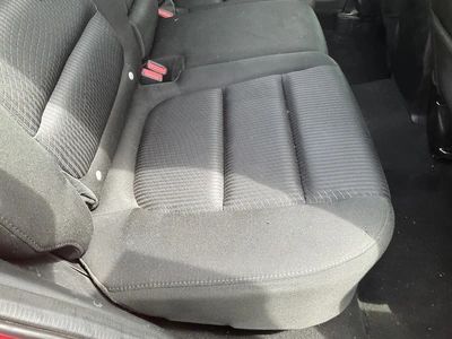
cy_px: 170
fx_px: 379
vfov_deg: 48.2
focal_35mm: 29
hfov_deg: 61.7
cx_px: 226
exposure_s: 1/122
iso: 64
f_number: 1.8
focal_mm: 3
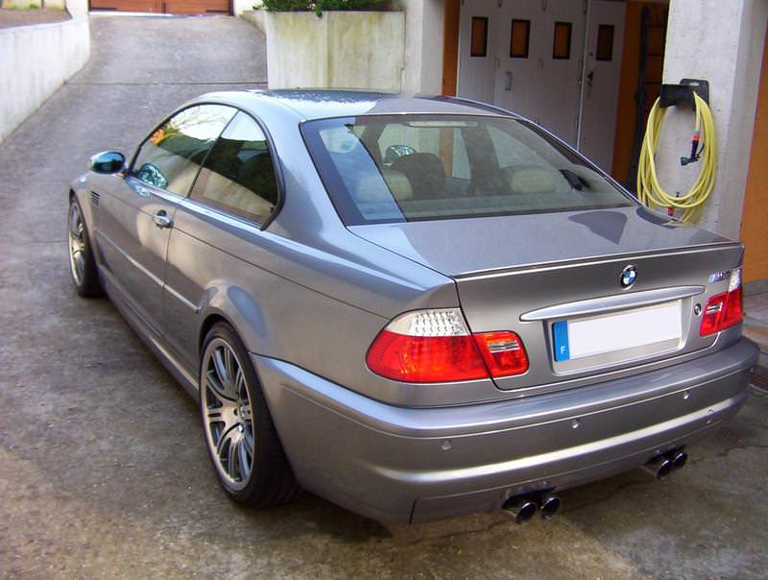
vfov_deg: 39.8
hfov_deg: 51.2
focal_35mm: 36
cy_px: 290
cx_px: 384
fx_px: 801
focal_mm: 5.54
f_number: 2.76
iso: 100
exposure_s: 1/187
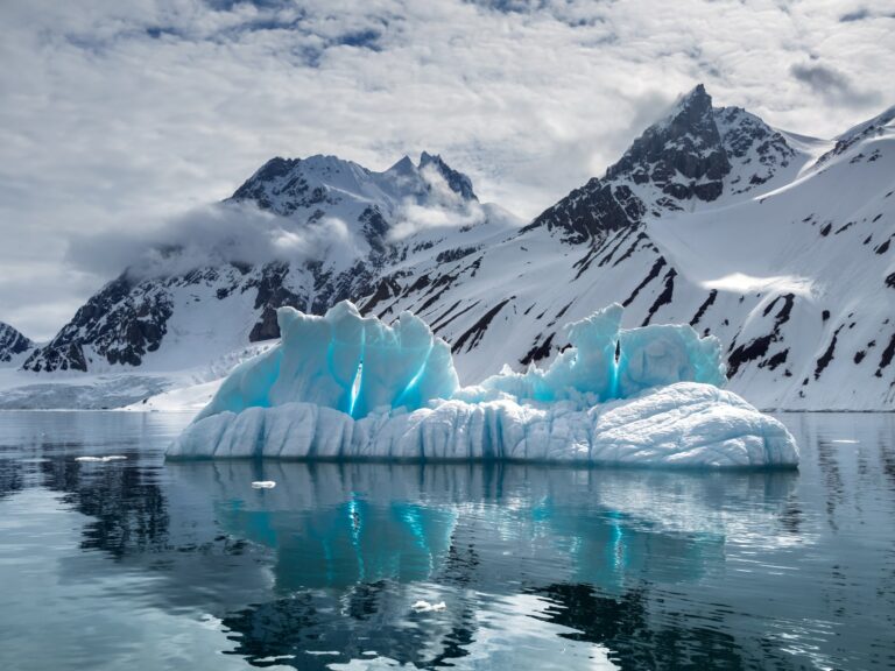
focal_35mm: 36
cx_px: 448
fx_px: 931
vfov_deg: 39.7
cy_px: 336
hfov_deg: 51.4
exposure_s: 1/2000
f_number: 7.1
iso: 200
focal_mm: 18
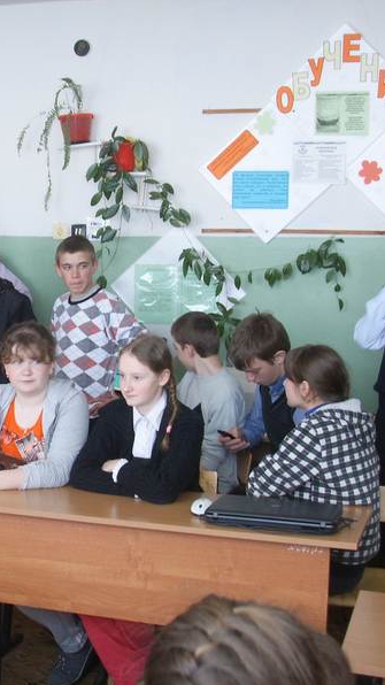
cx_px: 15
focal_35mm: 57
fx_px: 1035
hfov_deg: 20.5
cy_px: 344
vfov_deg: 36.6
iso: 63
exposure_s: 1/10
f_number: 3.5
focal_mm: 6.6
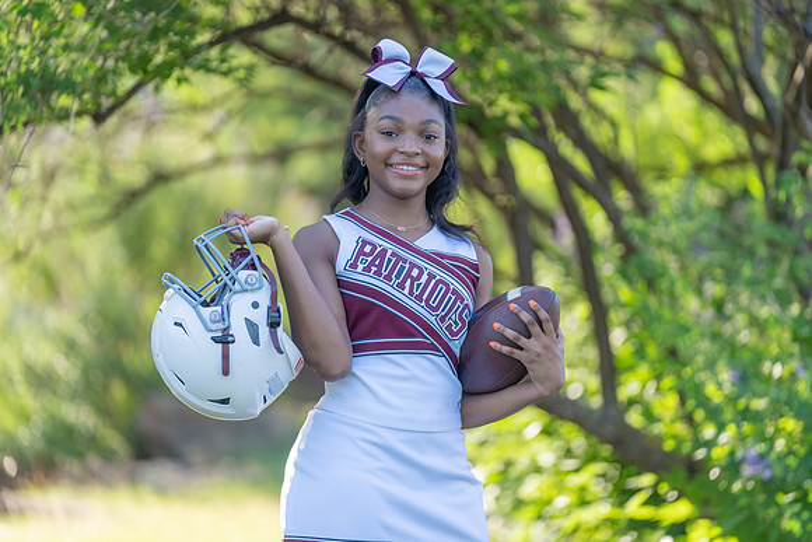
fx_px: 3700
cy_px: 271
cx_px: 406
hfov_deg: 12.5
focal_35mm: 164
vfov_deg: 8.4
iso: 125
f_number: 2.8
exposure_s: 1/320
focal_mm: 164
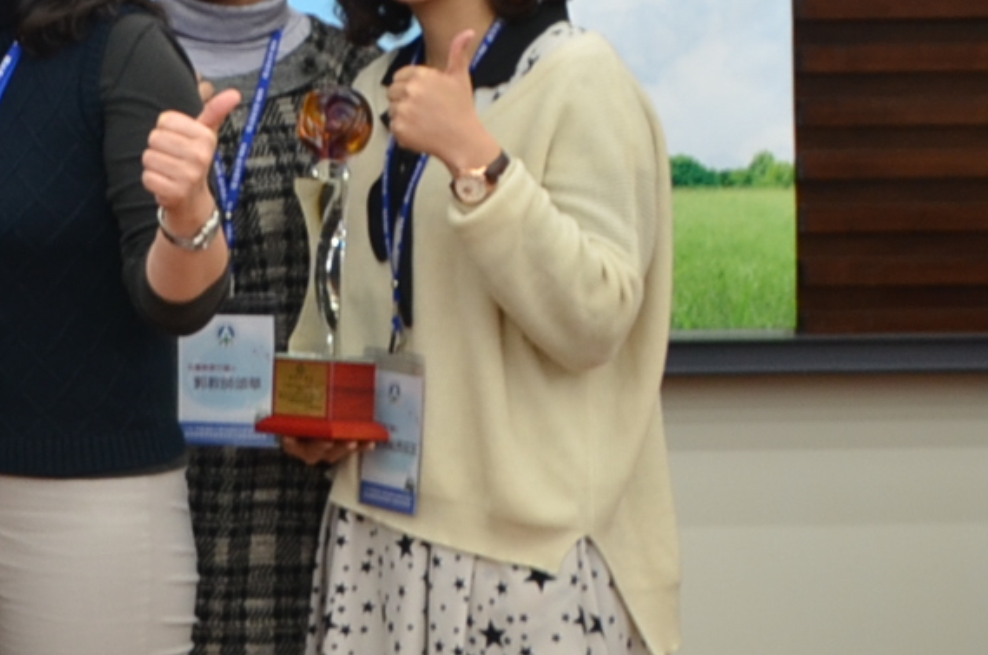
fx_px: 3205
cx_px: -1064
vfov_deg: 11.5
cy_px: -90
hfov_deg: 14.3
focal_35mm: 117
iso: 250
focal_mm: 18
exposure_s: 1/40
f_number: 3.5
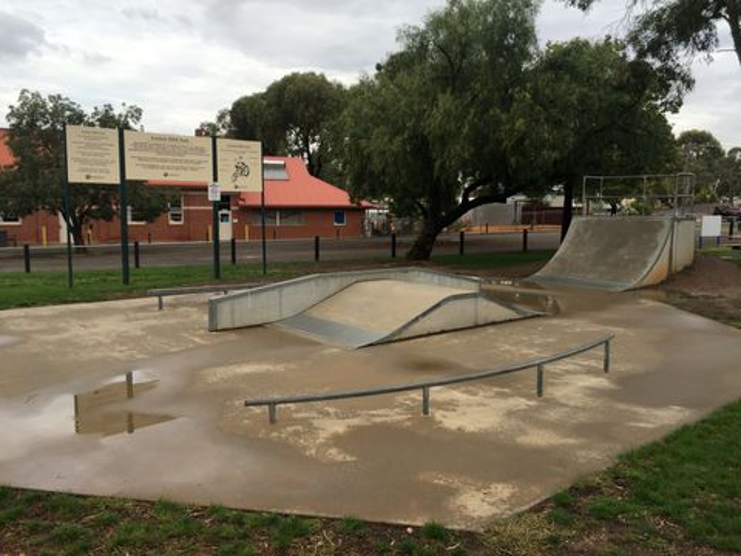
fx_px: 621
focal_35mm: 29
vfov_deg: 48.2
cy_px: 278
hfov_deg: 61.7
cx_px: 370
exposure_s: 1/842
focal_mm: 4.15
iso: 32
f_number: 2.2
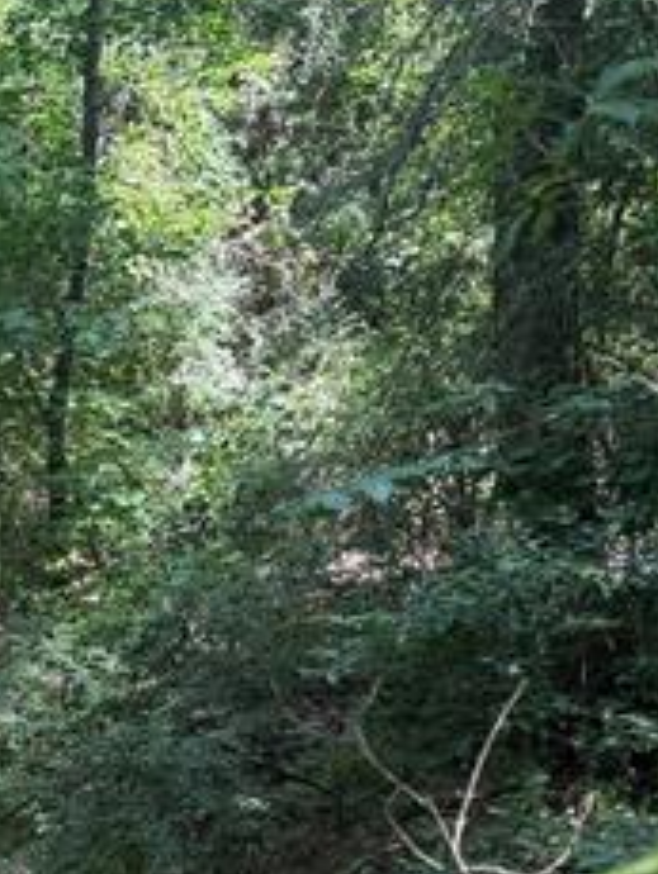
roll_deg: +2.8
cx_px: -156
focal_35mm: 80
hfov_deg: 17.5
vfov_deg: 22.2
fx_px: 2024
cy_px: 1098
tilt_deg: -19.3
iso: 80
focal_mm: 6.76
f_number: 1.78
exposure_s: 1/141
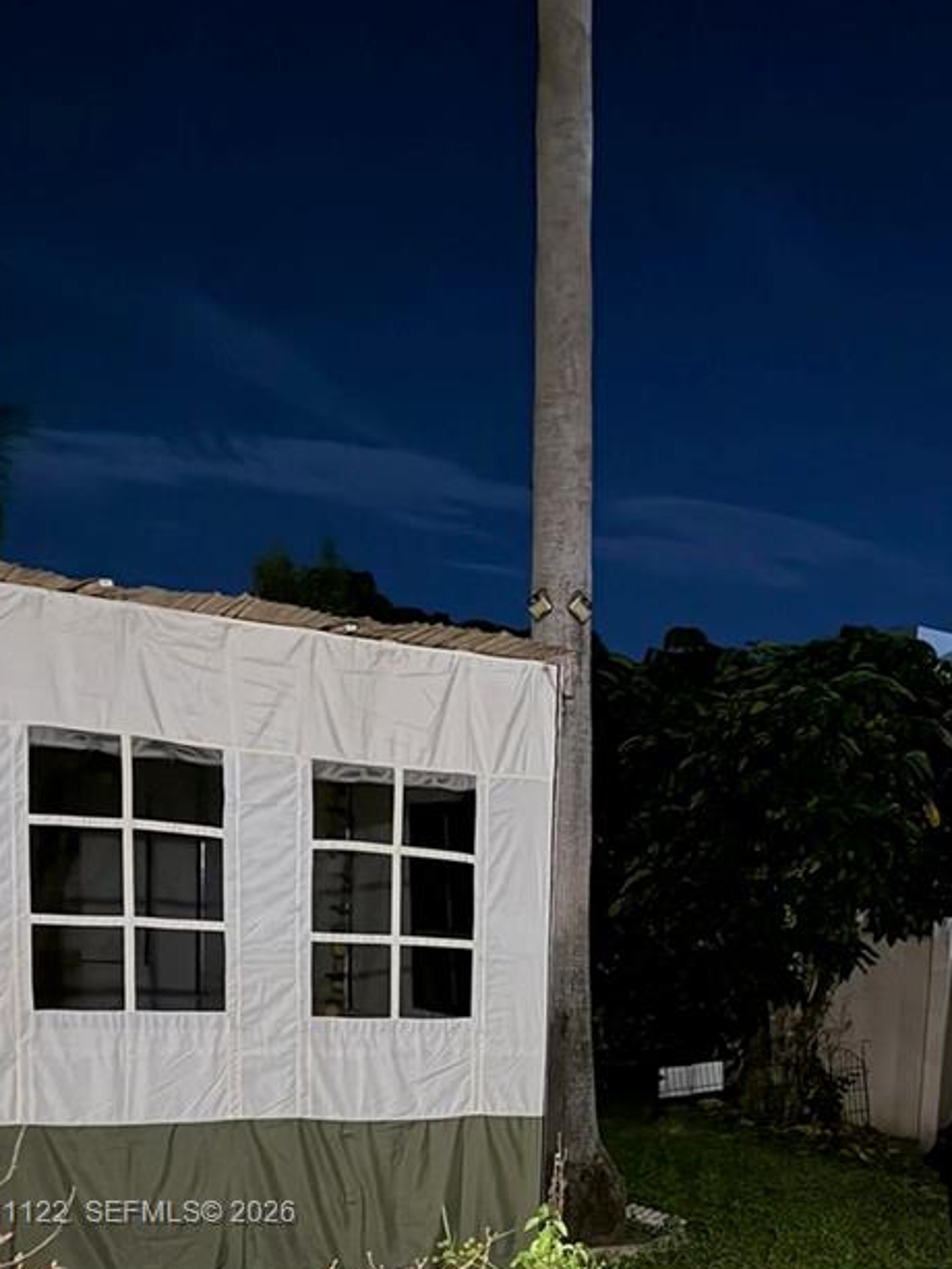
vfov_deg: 37.0
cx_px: 844
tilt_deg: -10.4
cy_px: 1215
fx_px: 1723
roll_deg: -4.9
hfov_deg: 29.7
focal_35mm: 47
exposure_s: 1/20
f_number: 1.78
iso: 1600
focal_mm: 6.76
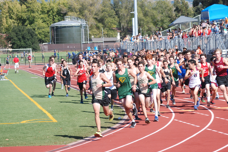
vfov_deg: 9.4
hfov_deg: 14.0
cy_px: 84
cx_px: 124
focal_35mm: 146
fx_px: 926
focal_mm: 82
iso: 400
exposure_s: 1/1000
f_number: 8
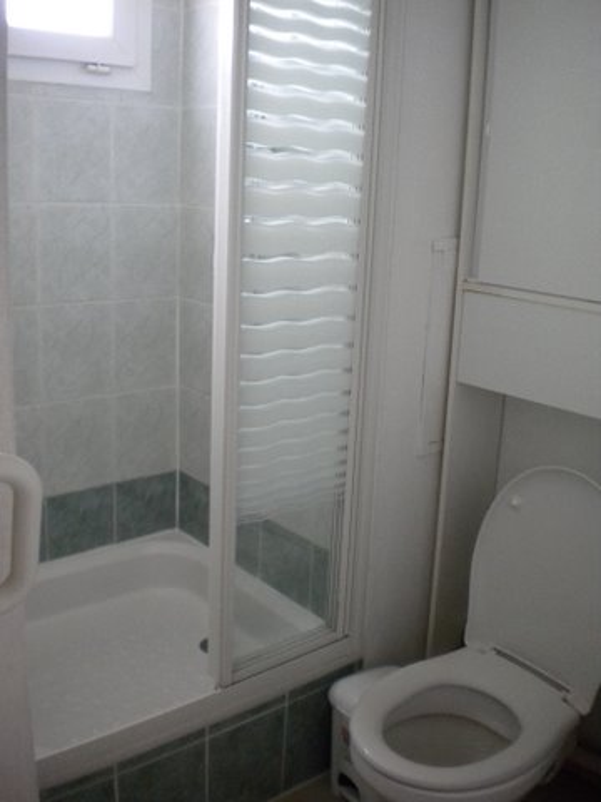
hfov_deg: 40.7
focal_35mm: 35
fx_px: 810
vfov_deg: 52.6
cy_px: 401
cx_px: 300
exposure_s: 1/64.8
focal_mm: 6.3
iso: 414
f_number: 3.1
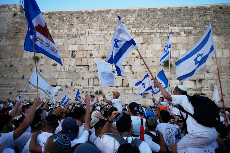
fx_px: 147
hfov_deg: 76.1
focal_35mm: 23
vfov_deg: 55.1
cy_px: 76
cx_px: 115
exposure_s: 1/640
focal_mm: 23
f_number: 2.8
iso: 200
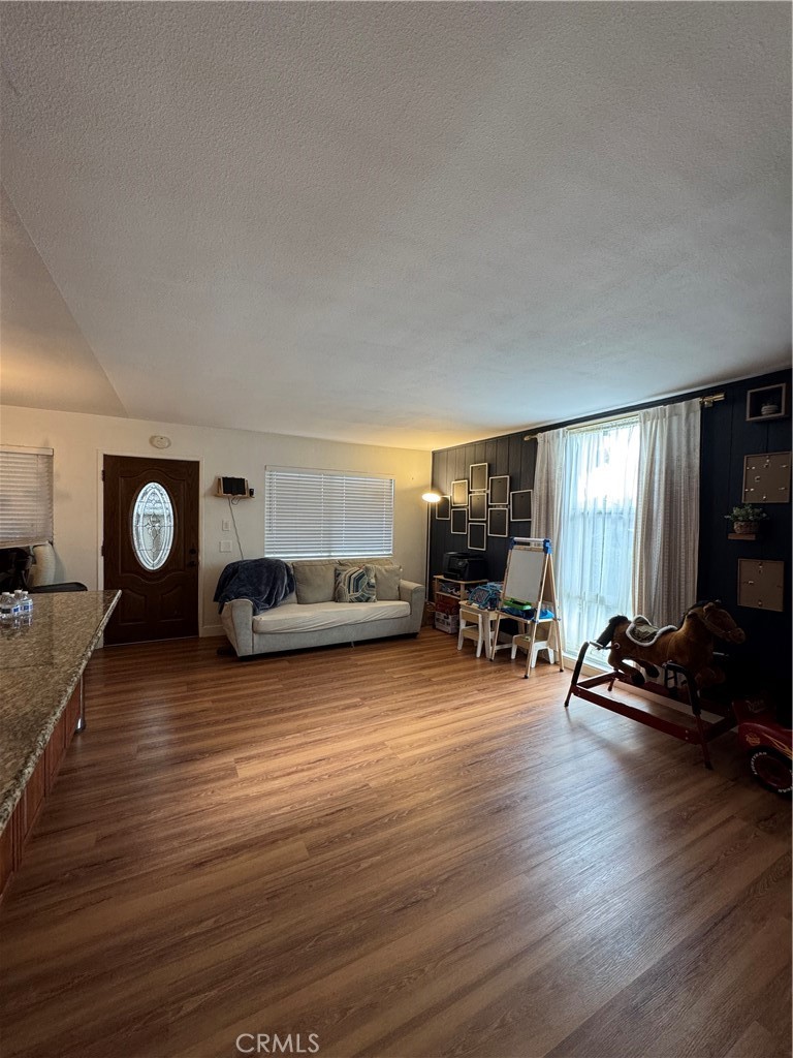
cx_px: 396
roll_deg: -0.3
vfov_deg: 102.1
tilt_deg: -2.0
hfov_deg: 85.7
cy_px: 529
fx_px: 428
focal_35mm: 14
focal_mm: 2.22
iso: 200
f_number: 2.2
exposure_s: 1/120
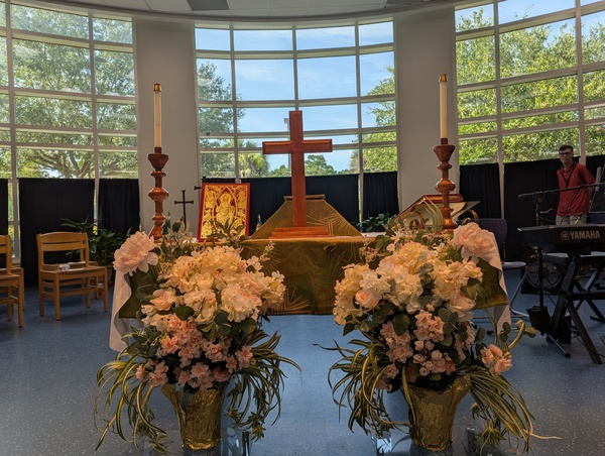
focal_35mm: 24
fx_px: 420
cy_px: 228
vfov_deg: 57.0
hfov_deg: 71.5
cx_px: 302
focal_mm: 6.81
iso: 47
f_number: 1.85
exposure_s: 1/368
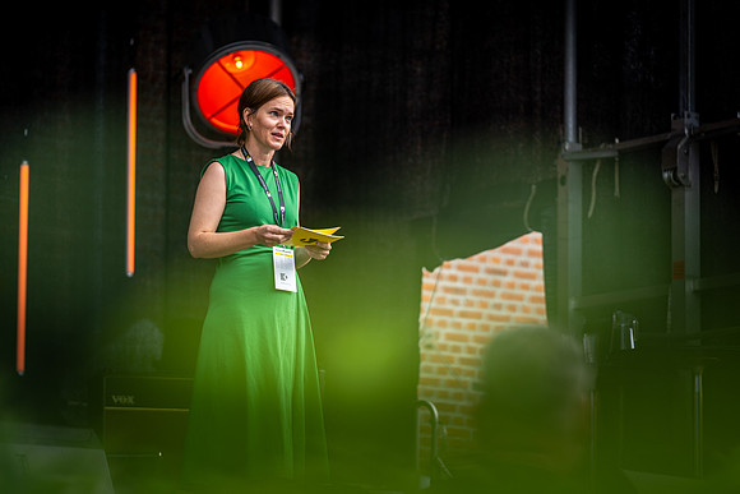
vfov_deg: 8.9
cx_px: 370
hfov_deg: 13.2
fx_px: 3187
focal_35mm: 155
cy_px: 247
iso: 100
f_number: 2.8
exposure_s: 1/500
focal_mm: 155
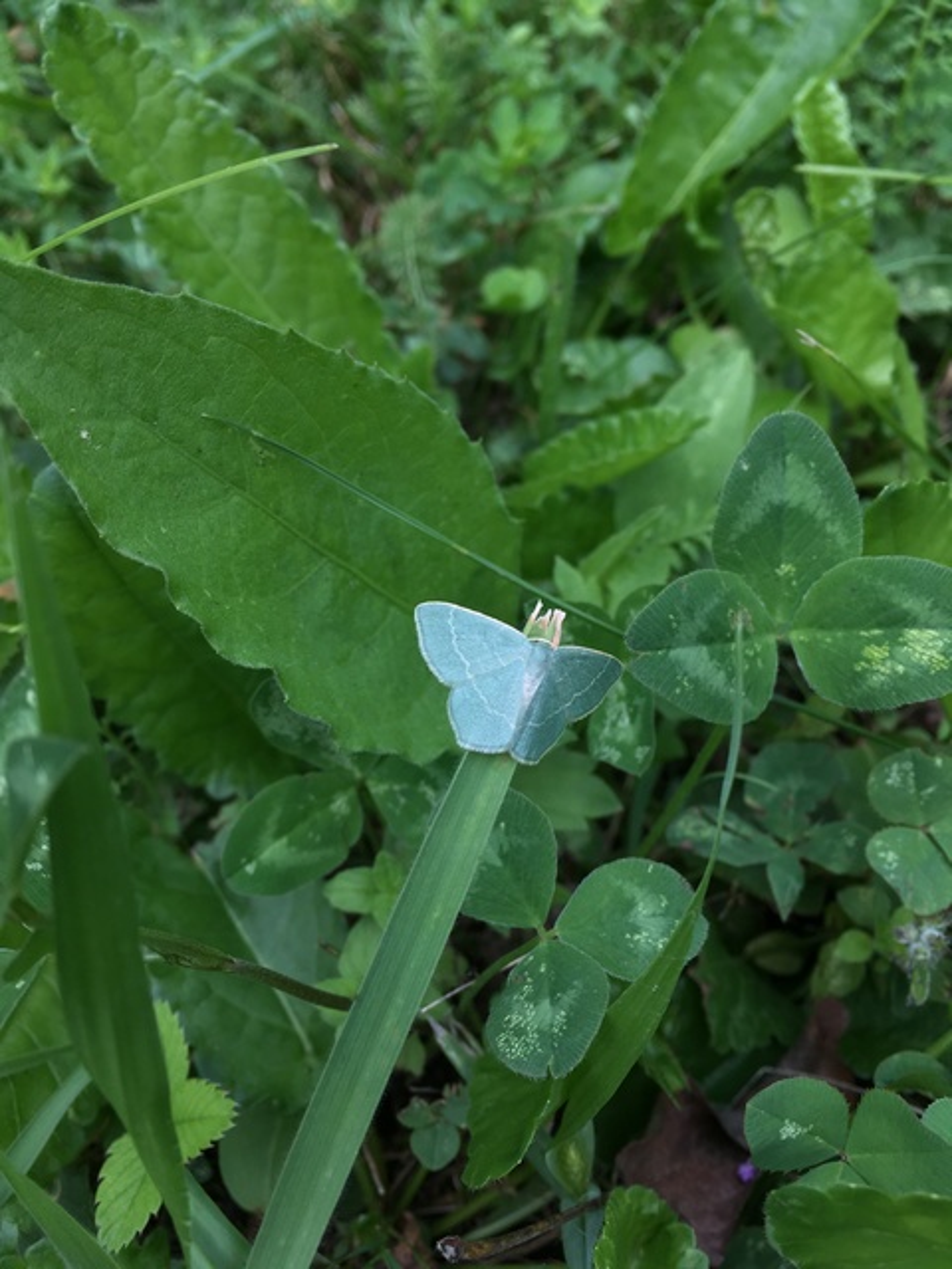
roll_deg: +14.3
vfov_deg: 61.7
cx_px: 476
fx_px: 1063
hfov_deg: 48.2
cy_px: 634
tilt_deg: -42.6
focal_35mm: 29
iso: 25
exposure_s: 1/793
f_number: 2.2
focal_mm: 4.15
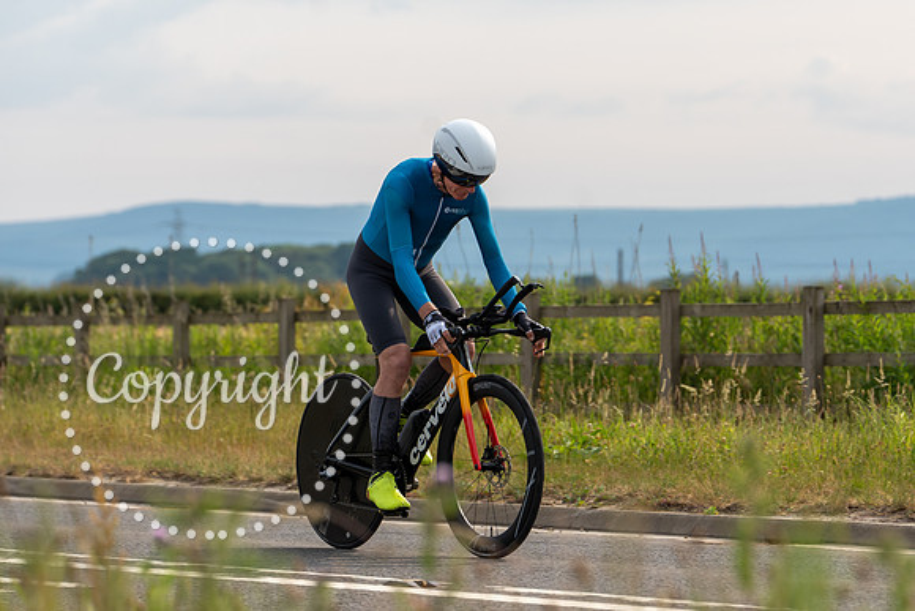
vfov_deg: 7.1
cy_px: 244
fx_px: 4928
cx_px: 501
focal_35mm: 194
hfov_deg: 10.6
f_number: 5
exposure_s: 1/800
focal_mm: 151
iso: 160
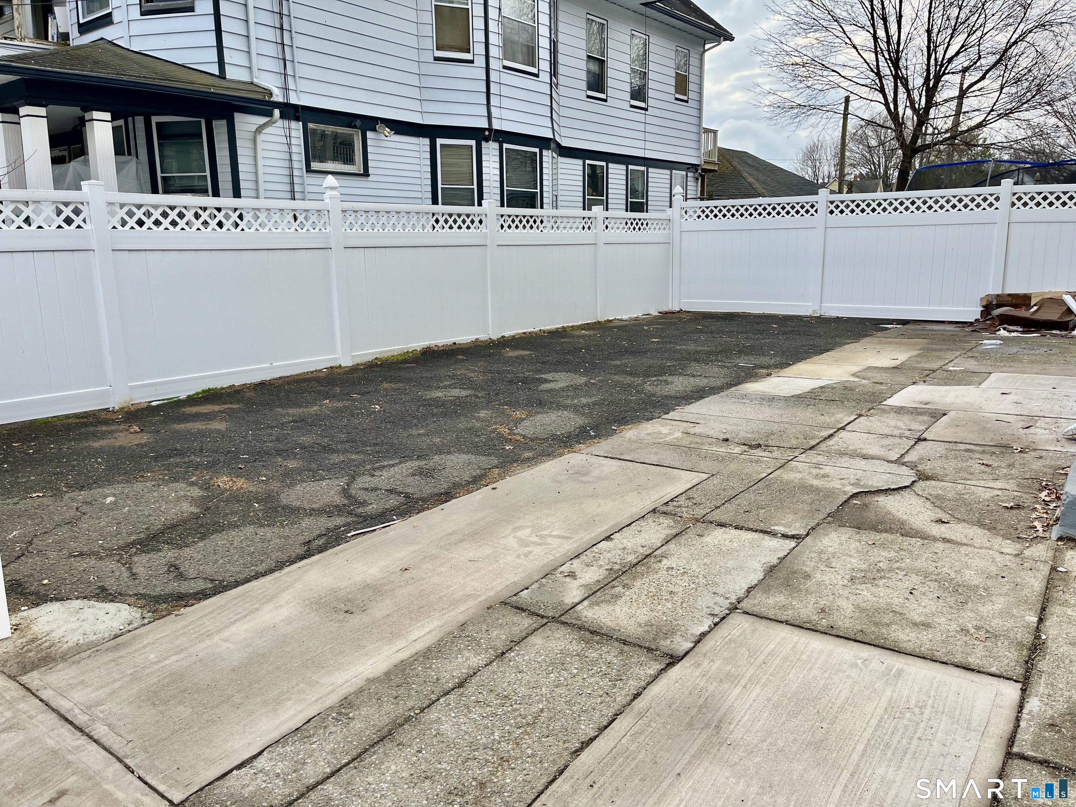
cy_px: 404
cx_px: 538
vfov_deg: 53.1
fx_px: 808
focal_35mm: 26
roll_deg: +0.8
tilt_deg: -11.0
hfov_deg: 67.3
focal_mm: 5.1
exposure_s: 1/1009
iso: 50
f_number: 1.6
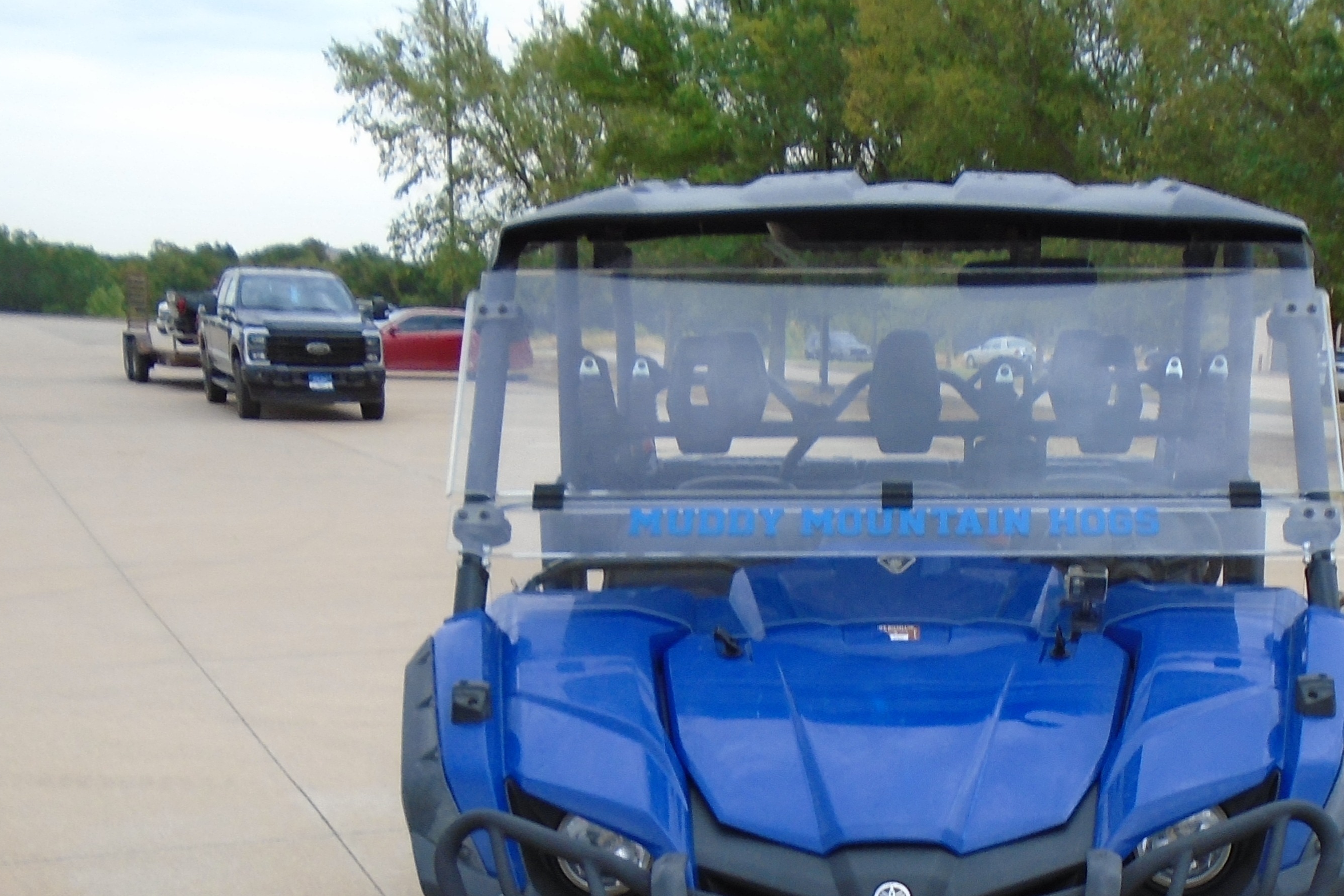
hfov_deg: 37.6
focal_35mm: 52
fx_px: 1941
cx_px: 940
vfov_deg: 24.5
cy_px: 952
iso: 100
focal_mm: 4.6
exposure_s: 1/400
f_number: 3.2
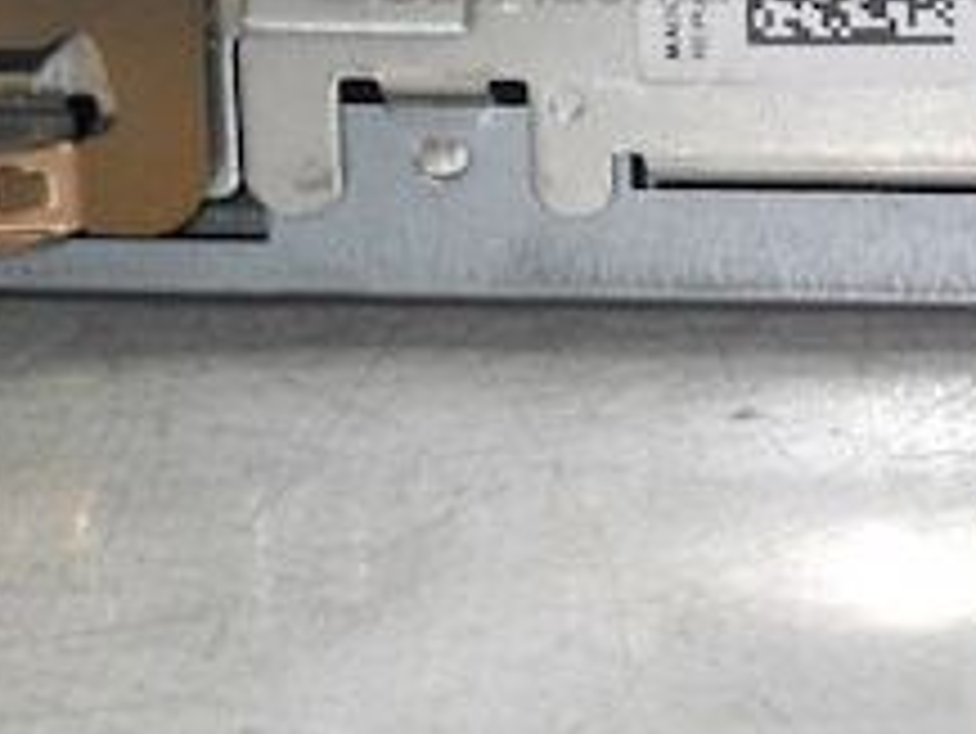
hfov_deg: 16.0
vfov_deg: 12.0
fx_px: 3413
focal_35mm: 121
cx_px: 900
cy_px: -158
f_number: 5.5
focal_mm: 6.72
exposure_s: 1/30
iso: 80
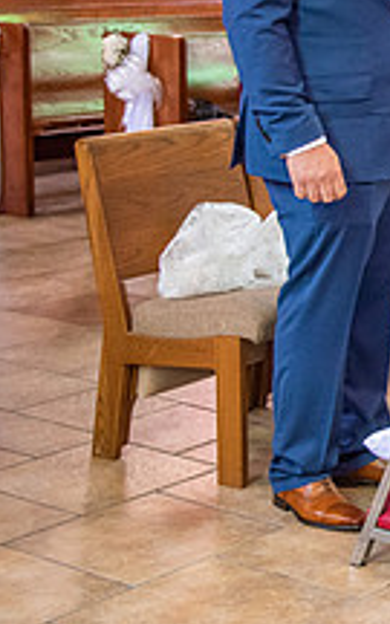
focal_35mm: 97
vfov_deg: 21.3
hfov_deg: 12.1
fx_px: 1650
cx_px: 757
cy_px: 167
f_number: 2.8
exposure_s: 1/250
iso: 2000
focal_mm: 32
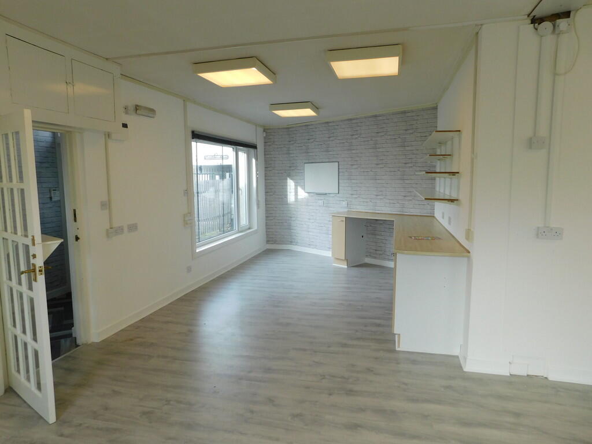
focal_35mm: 23
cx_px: 296
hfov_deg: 73.9
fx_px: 393
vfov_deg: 58.9
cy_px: 222
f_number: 3
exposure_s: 1/100
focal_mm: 4
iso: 125
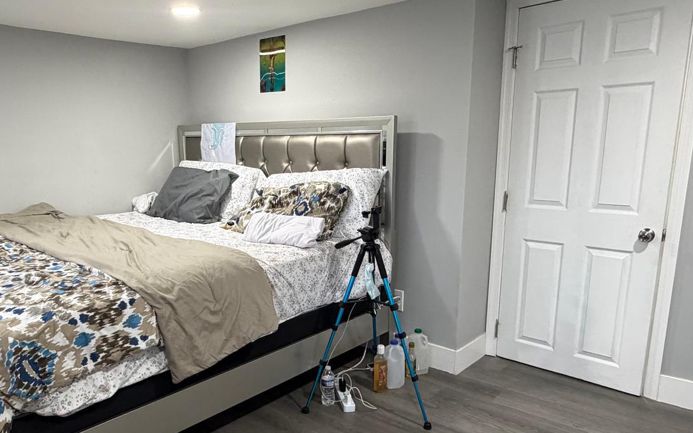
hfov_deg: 66.2
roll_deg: +1.6
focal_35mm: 28
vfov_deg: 44.3
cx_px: 300
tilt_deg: -13.4
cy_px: 264
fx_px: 529
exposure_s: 1/70
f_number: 2.2
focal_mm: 2.22
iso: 320
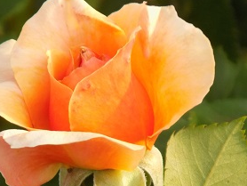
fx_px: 7763
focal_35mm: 1087
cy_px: 138
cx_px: 68
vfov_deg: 1.4
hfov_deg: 1.8
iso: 180
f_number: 5.9
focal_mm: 112
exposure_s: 1/125
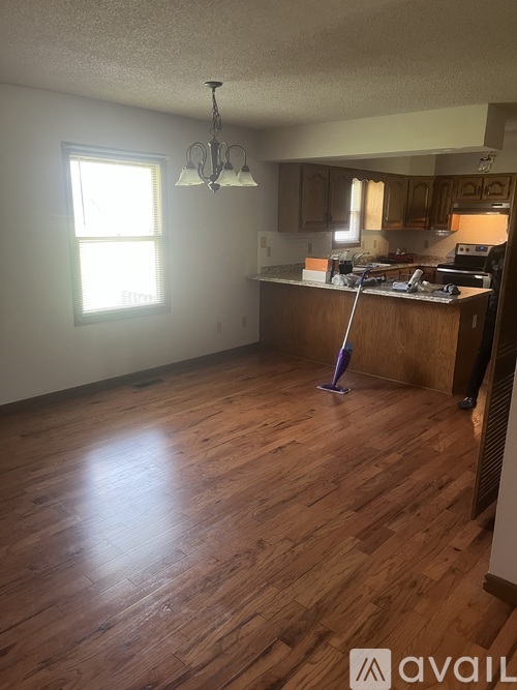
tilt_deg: -13.0
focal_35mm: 26
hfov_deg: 53.0
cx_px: 258
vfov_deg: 67.3
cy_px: 345
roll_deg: -1.6
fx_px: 518
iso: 200
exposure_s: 1/60
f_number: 1.6
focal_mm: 5.1
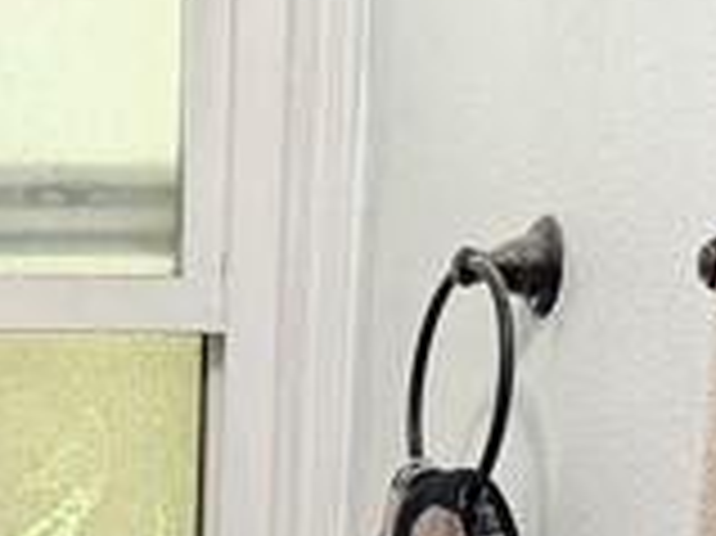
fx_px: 3204
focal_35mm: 155
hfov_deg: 12.5
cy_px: 1369
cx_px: -86
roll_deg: +0.0
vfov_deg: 8.6
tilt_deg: -17.0
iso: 160
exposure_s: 1/120
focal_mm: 6.76
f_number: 1.78
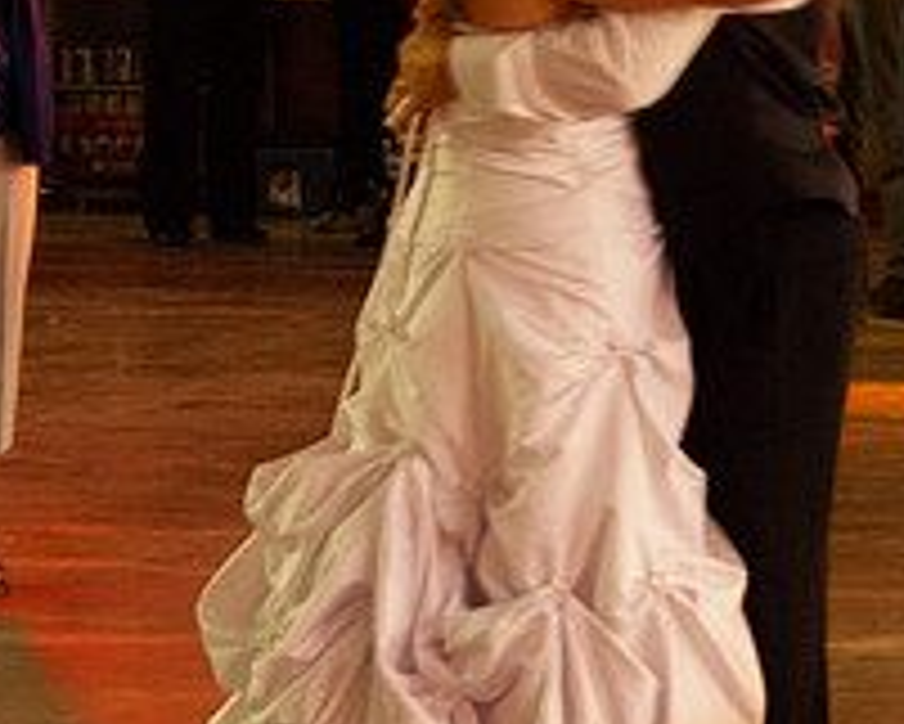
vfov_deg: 6.4
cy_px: -7
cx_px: 558
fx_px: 6478
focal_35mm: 242
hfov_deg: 8.0
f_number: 3.3
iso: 800
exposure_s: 1/4
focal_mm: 43
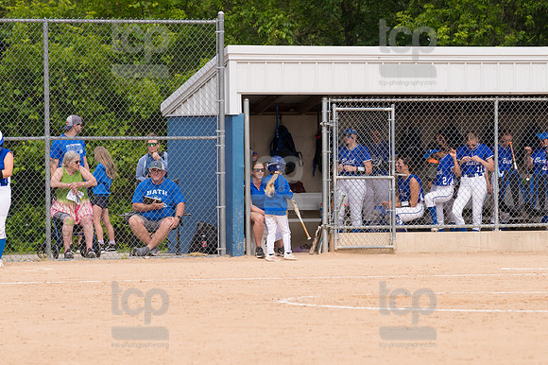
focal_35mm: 300
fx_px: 4564
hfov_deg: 6.9
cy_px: 182
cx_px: 274
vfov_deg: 4.6
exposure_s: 1/1600
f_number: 5.6
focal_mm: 200
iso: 320
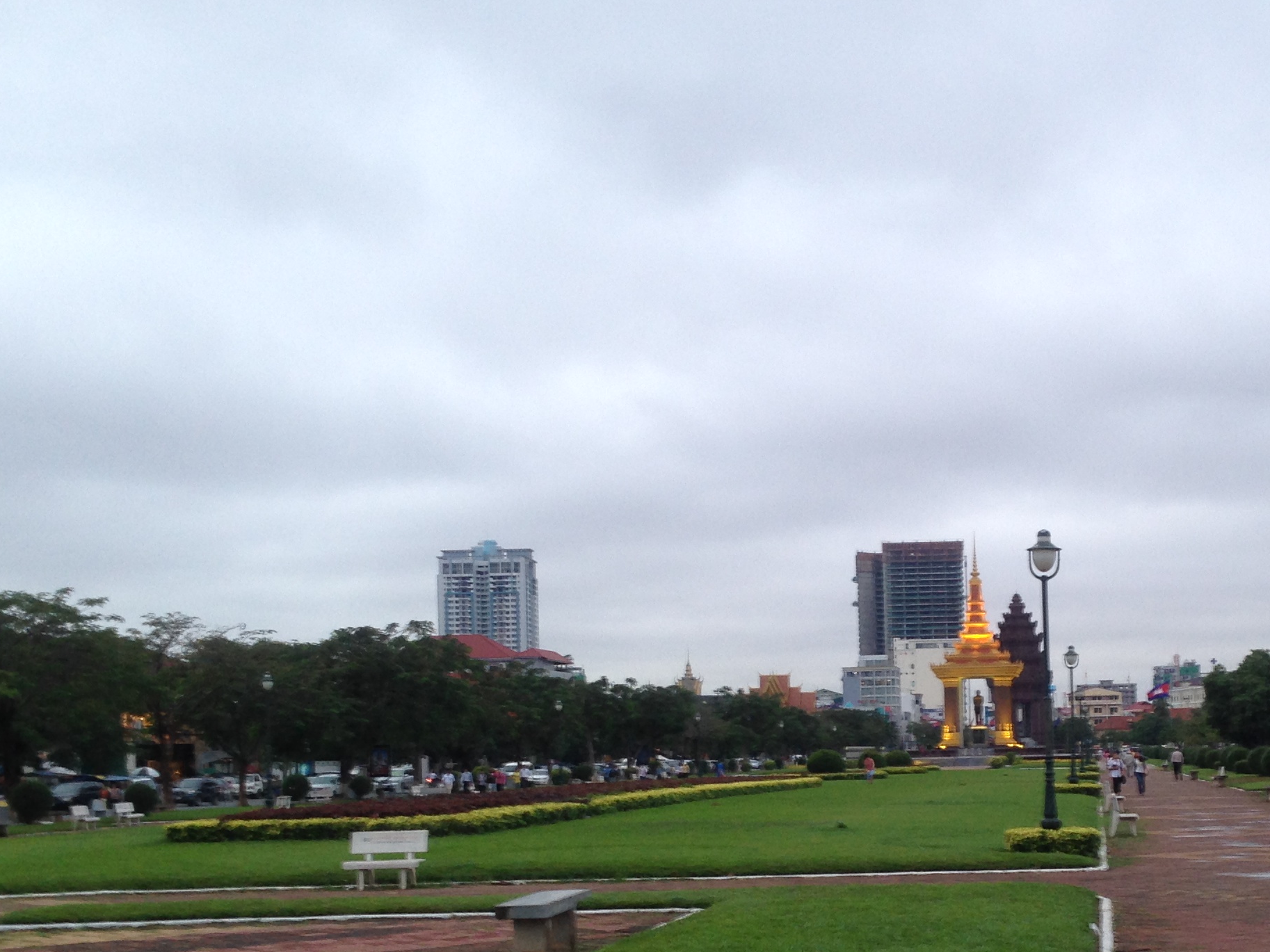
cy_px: 705
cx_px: 881
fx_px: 2164
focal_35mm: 59
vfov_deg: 24.6
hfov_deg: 32.3
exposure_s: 1/20
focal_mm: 4.12
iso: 50
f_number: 2.4
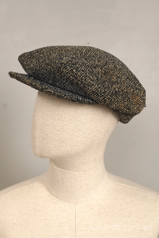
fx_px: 318
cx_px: 80
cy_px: 119
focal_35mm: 48
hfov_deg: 28.1
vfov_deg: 41.1
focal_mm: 32
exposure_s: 1/25
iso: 250
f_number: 8
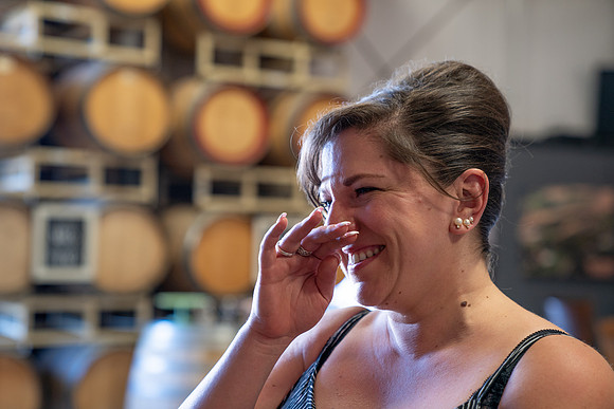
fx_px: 1109
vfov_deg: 20.9
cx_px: 307
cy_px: 204
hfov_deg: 31.0
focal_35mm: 65
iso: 500
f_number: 2.8
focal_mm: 65
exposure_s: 1/100
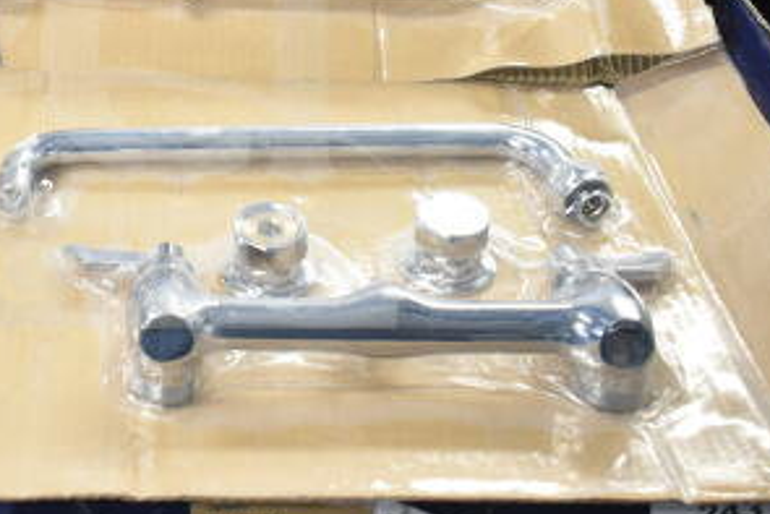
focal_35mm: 62
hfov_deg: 31.1
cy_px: 121
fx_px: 1327
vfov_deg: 21.7
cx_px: 102
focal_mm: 20
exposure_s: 1/80
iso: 1600
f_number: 4.5
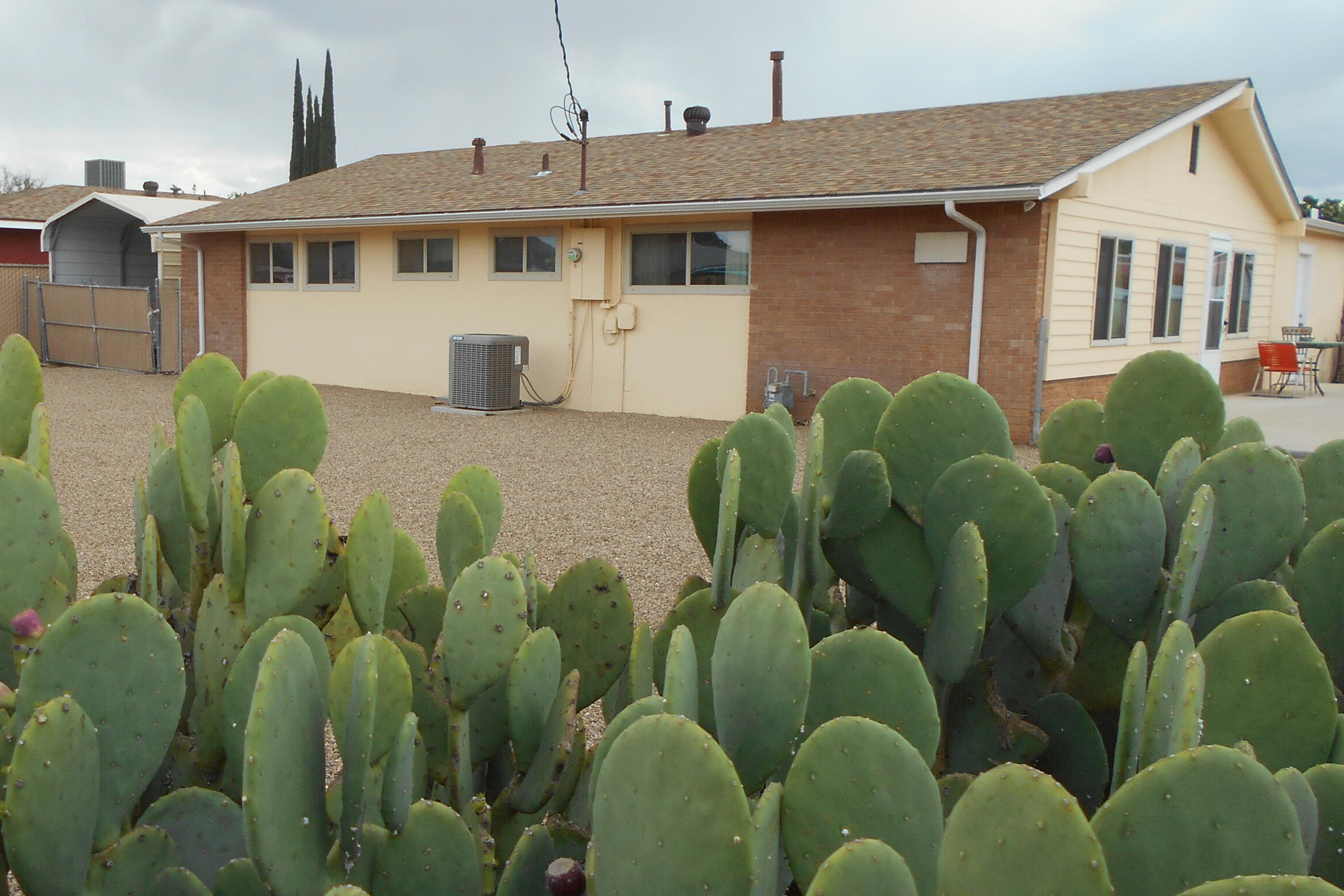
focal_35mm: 35
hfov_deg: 54.0
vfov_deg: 37.8
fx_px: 1306
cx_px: 529
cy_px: 505
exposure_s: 1/500
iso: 80
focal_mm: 4.6
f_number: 3.2
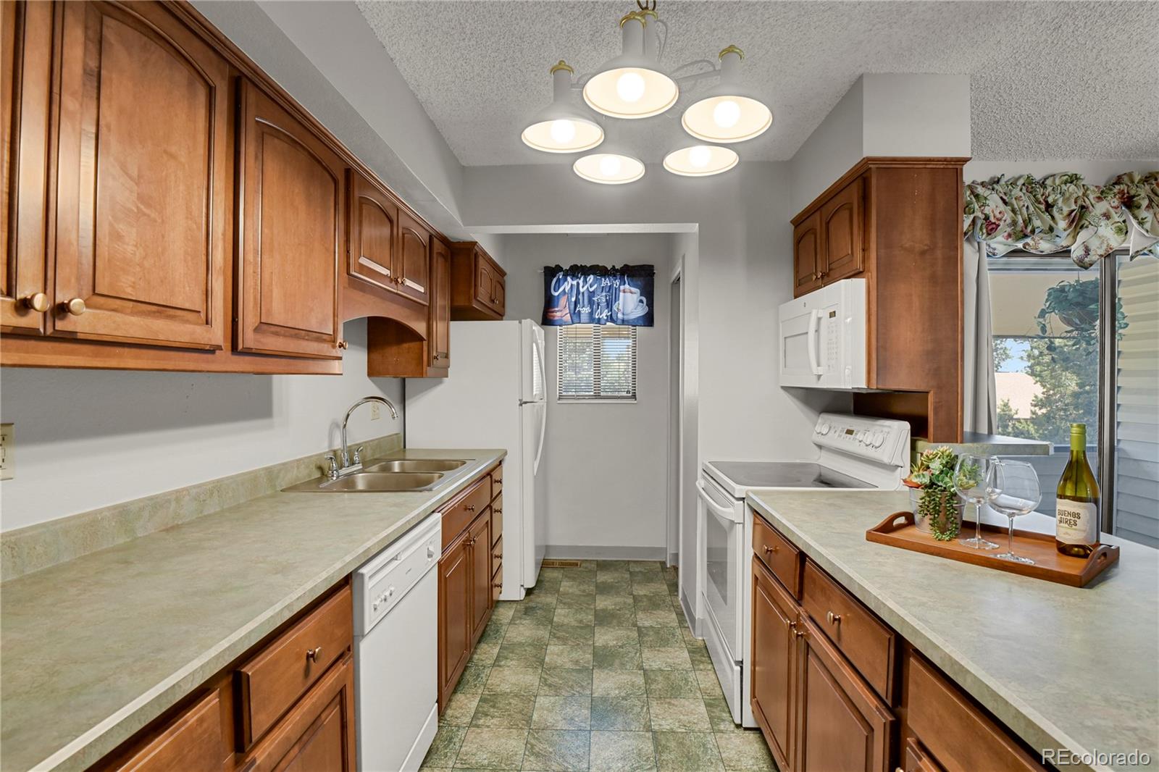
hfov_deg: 93.3
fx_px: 547
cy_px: 386
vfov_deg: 70.4
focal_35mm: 17
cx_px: 580
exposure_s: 1/20
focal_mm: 17
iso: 8000
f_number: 9
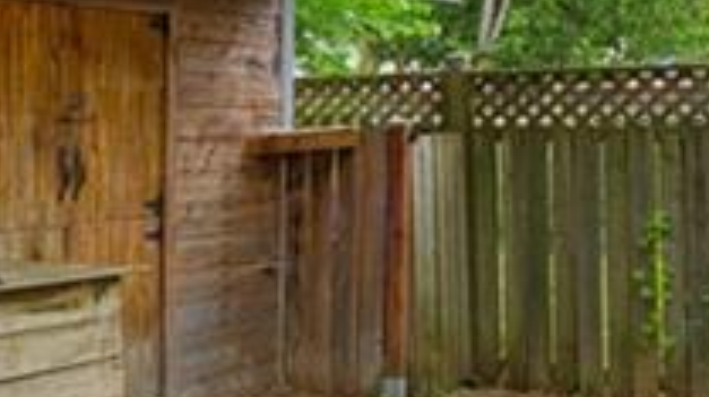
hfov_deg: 26.8
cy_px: 109
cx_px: -85
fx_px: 1352
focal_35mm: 72
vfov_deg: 16.6
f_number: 8
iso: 400
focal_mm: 14
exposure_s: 1/50
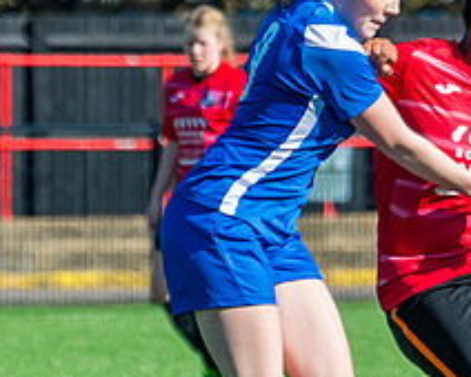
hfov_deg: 2.0
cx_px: 255
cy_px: 414
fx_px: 13171
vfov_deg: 1.6
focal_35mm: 944
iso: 400
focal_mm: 200
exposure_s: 1/1600
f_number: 5
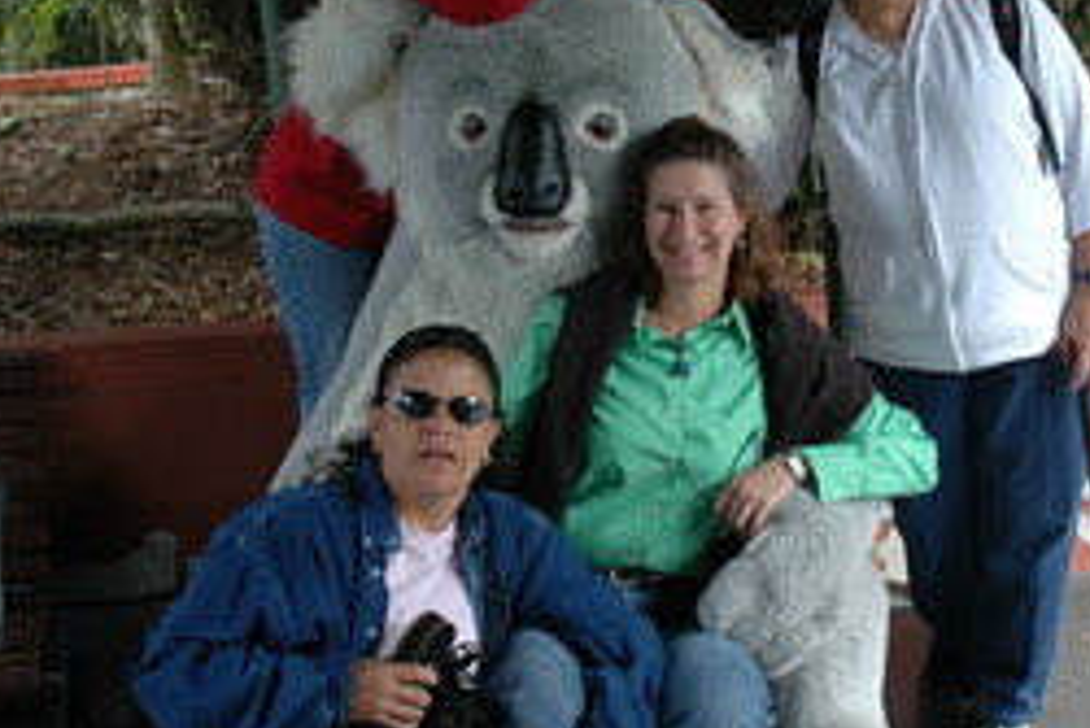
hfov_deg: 28.8
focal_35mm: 69
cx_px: 802
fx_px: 2090
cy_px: 255
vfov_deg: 19.7
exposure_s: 1/125
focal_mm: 24
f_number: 5.6
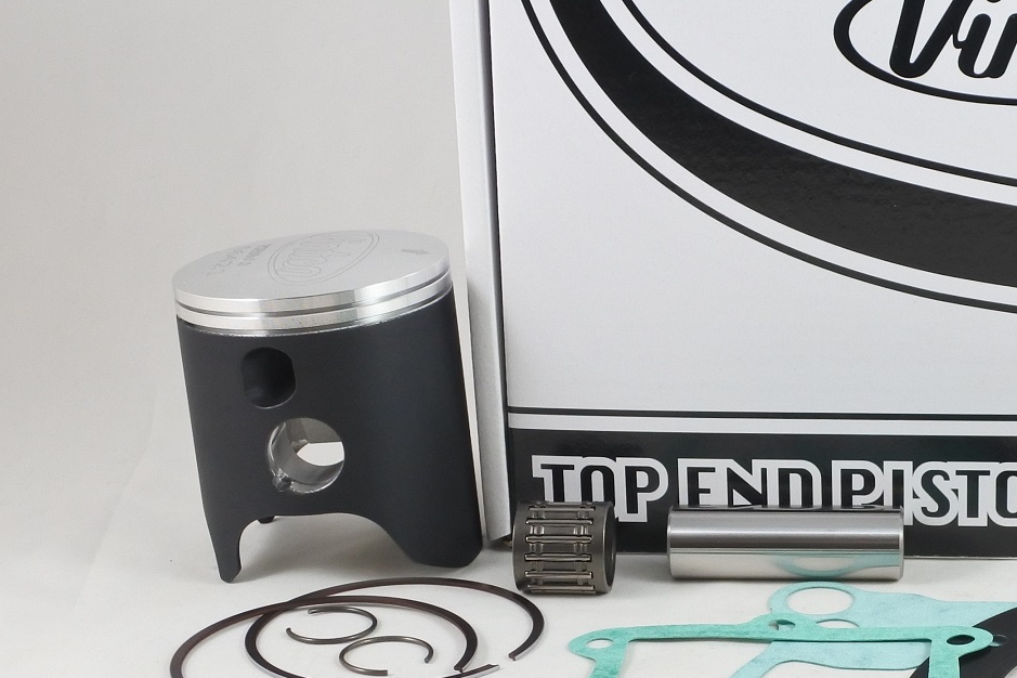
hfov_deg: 33.4
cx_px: 822
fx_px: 1638
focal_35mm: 58
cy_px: 401
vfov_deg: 23.3
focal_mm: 12.3
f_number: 3.8
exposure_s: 1/125
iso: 450
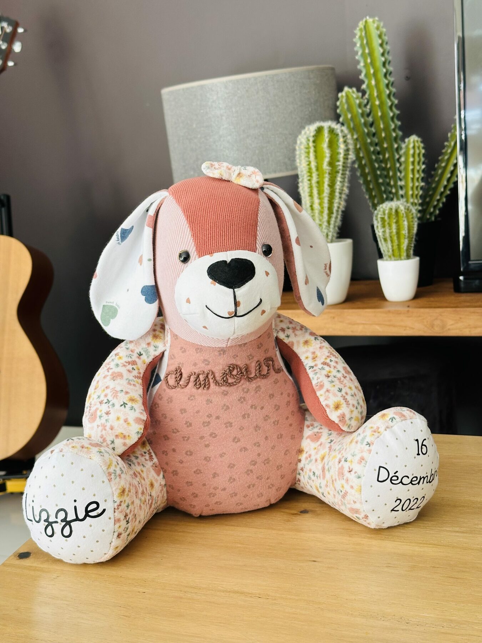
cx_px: 241
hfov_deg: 30.3
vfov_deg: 39.7
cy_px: 322
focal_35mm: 48
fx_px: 891
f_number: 1.78
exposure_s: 1/121
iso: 64
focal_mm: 6.86
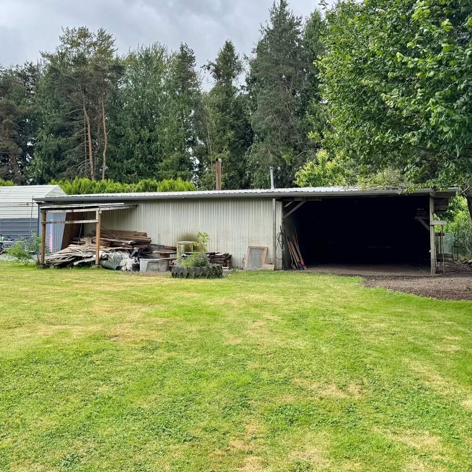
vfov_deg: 49.6
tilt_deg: +2.9
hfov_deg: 49.7
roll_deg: -0.7
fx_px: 509
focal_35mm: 33
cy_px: 204
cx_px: 233
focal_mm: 6.76
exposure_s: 1/1238
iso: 80
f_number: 1.78
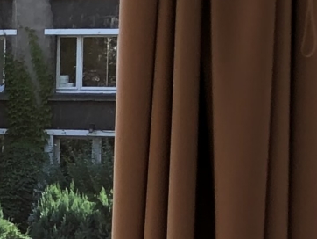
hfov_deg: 8.2
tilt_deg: -5.9
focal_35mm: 198
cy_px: 210
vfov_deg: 7.5
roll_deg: +0.8
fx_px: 1814
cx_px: -700
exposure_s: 1/284
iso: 20
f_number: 1.8
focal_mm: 3.99
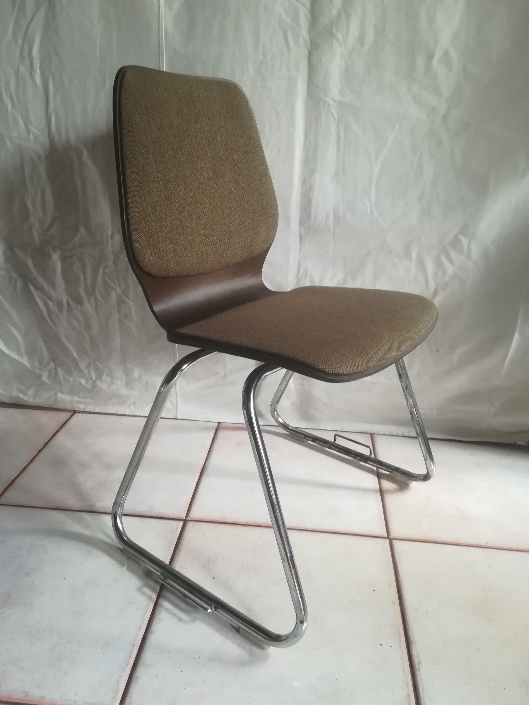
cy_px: 352
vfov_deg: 67.3
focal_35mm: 26
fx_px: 530
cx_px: 264
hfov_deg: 53.1
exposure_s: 1/33.3
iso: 320
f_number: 2.2
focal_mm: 3.83
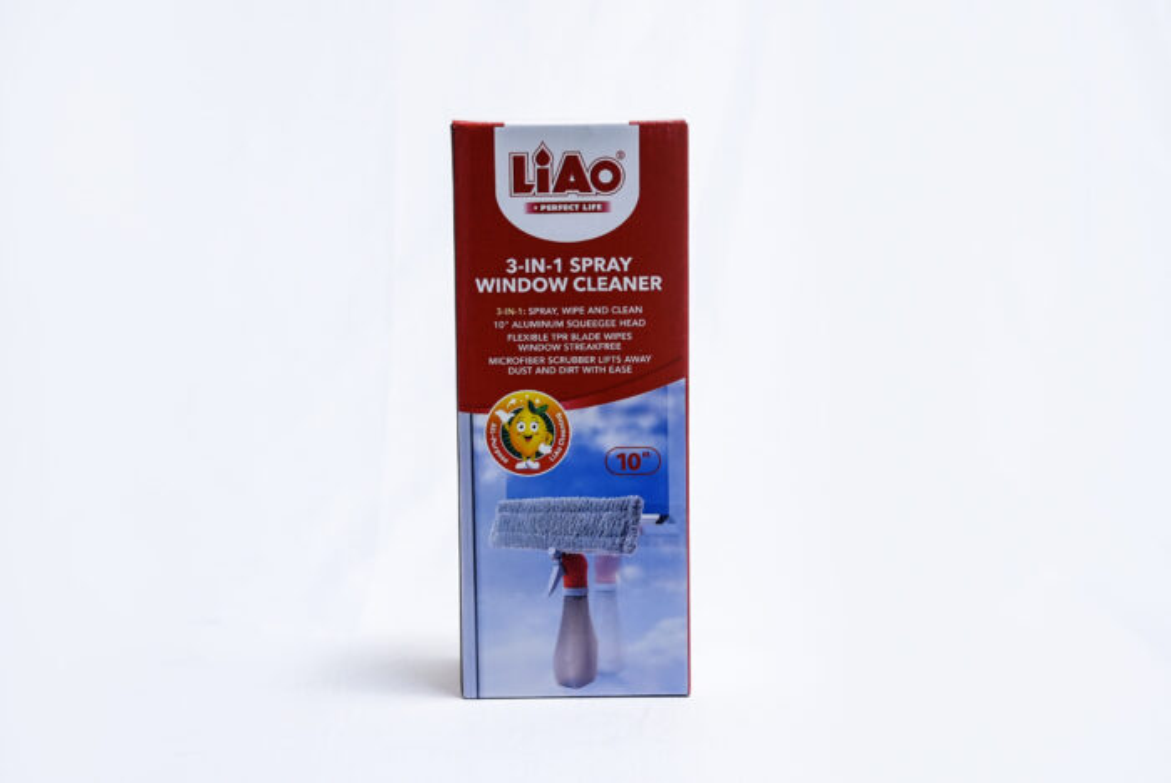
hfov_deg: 28.8
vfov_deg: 19.5
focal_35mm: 70
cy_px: 392
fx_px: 2279
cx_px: 586
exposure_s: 1/160
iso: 3200
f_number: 10
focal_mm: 70
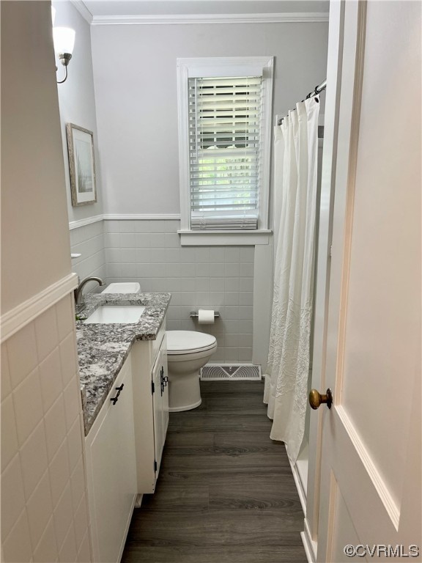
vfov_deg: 67.3
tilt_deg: -12.8
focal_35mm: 26
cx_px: 211
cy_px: 282
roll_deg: +0.2
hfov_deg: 53.1
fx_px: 423
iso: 125
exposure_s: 1/120
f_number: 1.6
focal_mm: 5.1
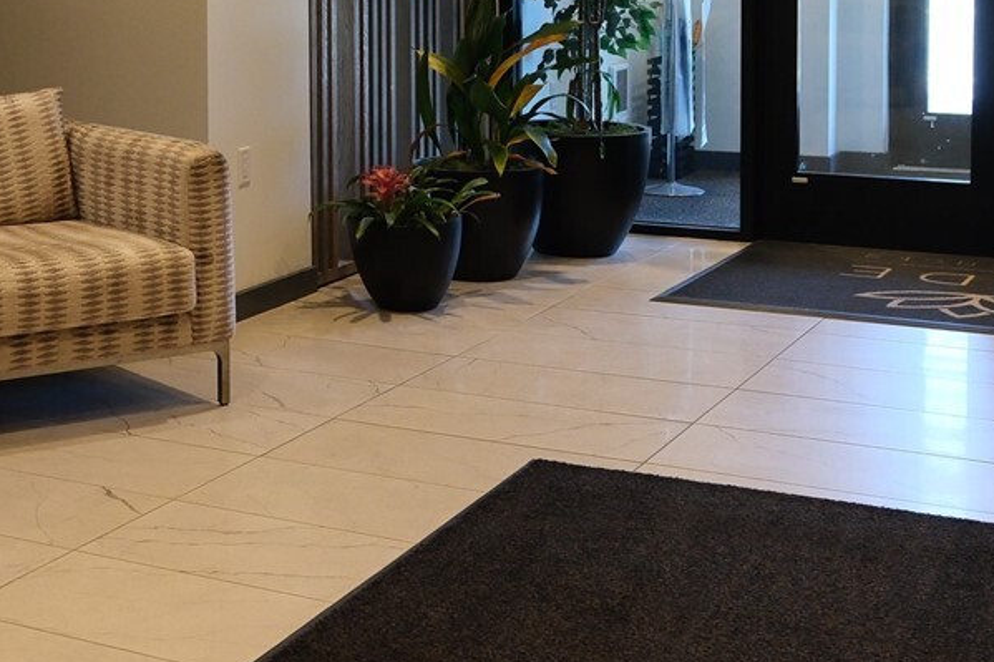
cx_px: 24
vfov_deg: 19.5
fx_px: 1877
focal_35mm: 68
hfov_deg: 28.1
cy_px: 14
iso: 1250
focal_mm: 16
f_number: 2.8
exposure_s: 1/100
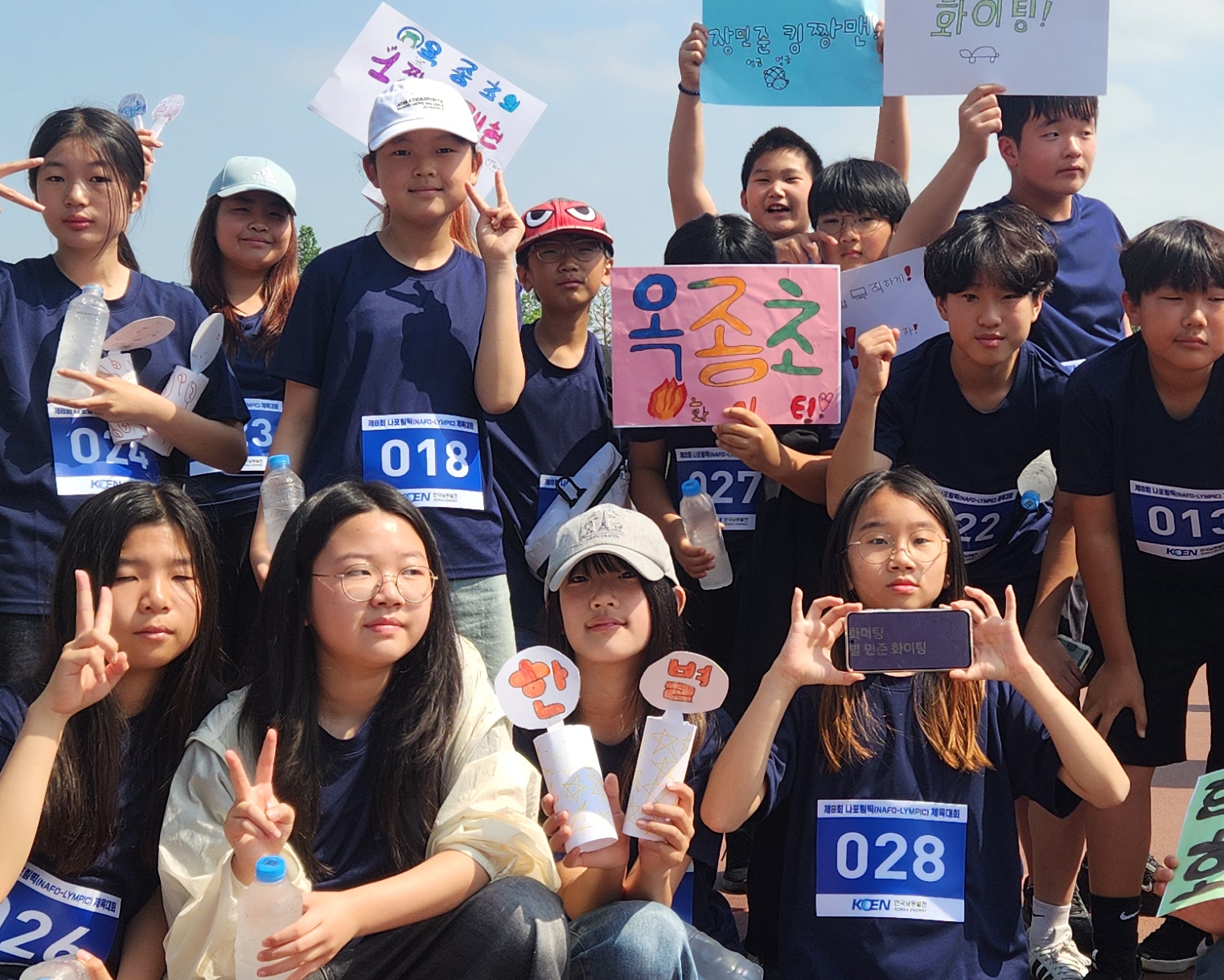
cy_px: 348
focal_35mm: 59
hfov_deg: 31.6
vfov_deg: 25.7
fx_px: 2138
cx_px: 839
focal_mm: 5.4
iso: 20
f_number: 1.8
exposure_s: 1/1318
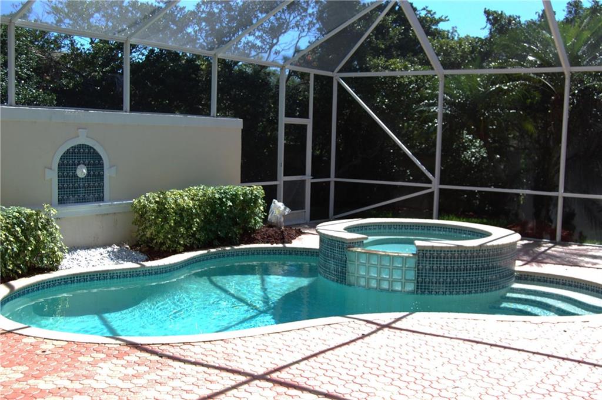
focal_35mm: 42
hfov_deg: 46.5
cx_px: 301
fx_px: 701
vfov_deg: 31.8
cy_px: 200
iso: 200
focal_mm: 28
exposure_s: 1/200
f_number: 7.1
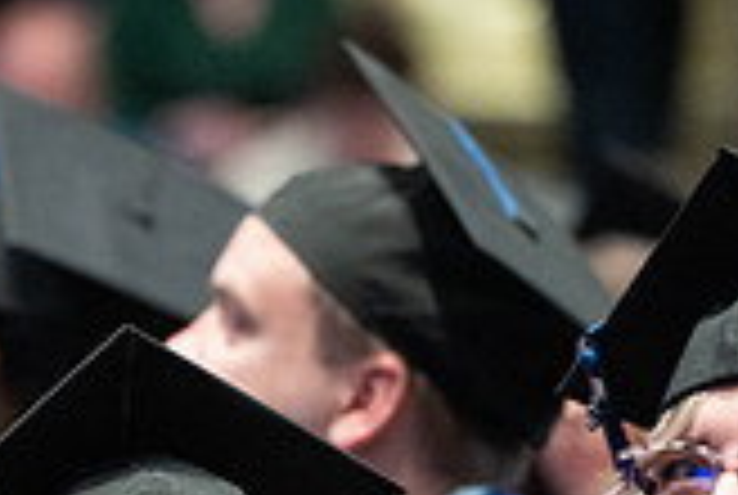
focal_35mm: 635
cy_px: 718
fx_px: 13041
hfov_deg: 3.2
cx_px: 166
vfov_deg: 2.2
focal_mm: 180
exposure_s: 1/60
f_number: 3.2
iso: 5000
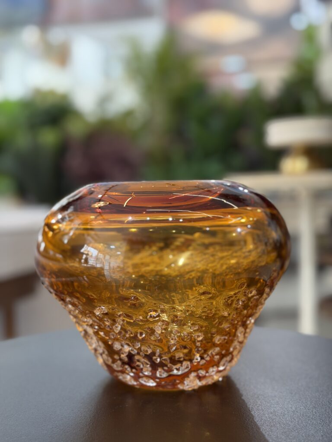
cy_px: 221
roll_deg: +0.1
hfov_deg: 30.3
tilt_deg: -3.0
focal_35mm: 48
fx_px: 614
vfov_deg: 39.7
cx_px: 166
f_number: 1.78
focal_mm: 6.76
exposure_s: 1/60
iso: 160
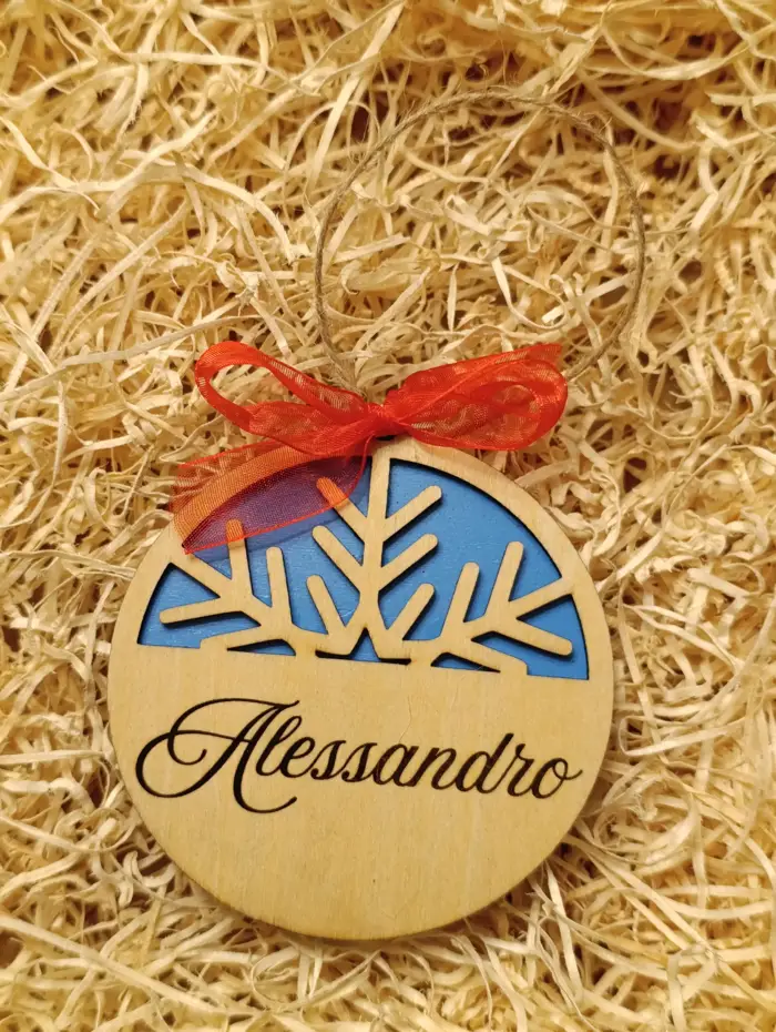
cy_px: 516
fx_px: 1372
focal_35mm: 46
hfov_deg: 31.6
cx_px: 388
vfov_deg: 41.2
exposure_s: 1/120
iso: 659
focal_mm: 6.11
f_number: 1.65
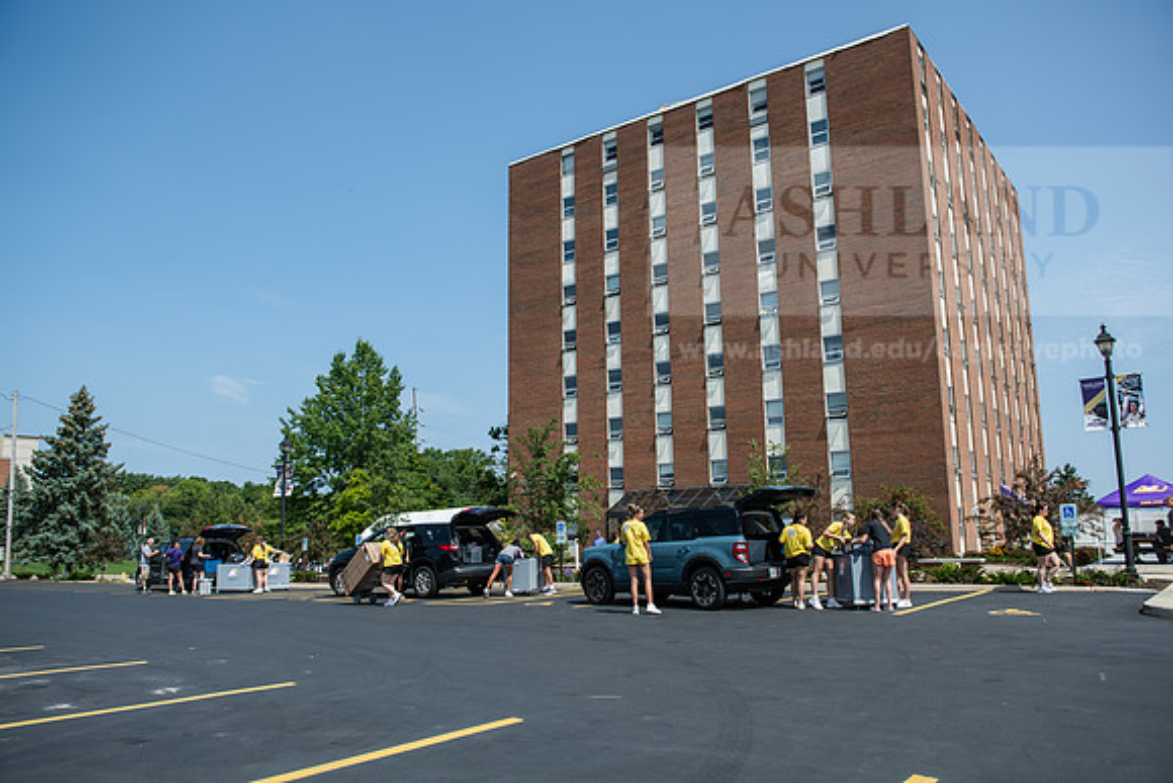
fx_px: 880
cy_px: 392
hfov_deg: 67.4
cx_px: 586
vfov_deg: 48.0
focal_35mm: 27
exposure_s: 1/640
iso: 80
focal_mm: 27
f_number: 4
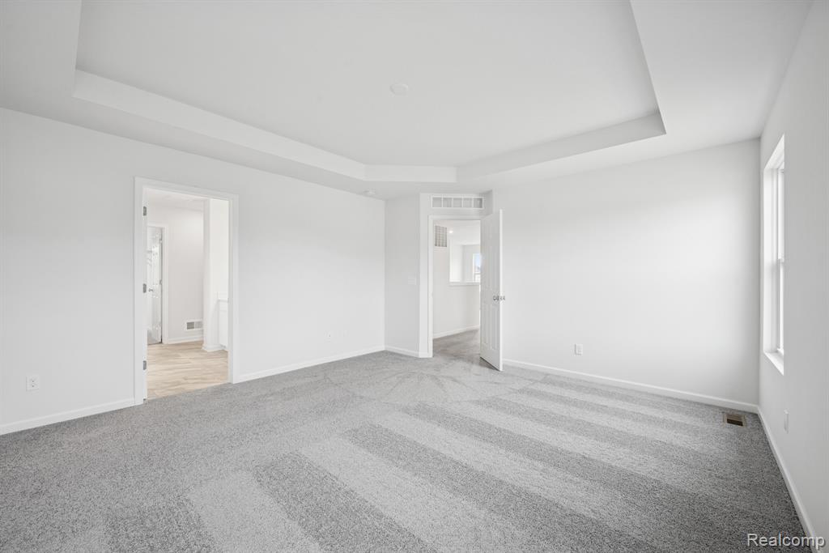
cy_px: 276
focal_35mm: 14
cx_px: 414
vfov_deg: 81.2
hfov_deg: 104.2
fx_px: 322
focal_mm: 14
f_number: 9
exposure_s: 1/1.67
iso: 100
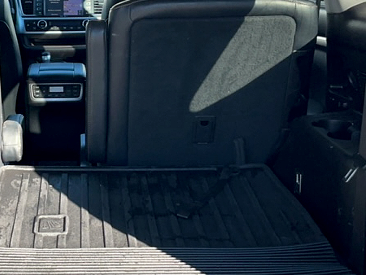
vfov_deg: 22.9
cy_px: 135
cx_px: 66
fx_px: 677
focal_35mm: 64
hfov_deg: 29.5
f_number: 1.8
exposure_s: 1/120
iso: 20
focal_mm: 3
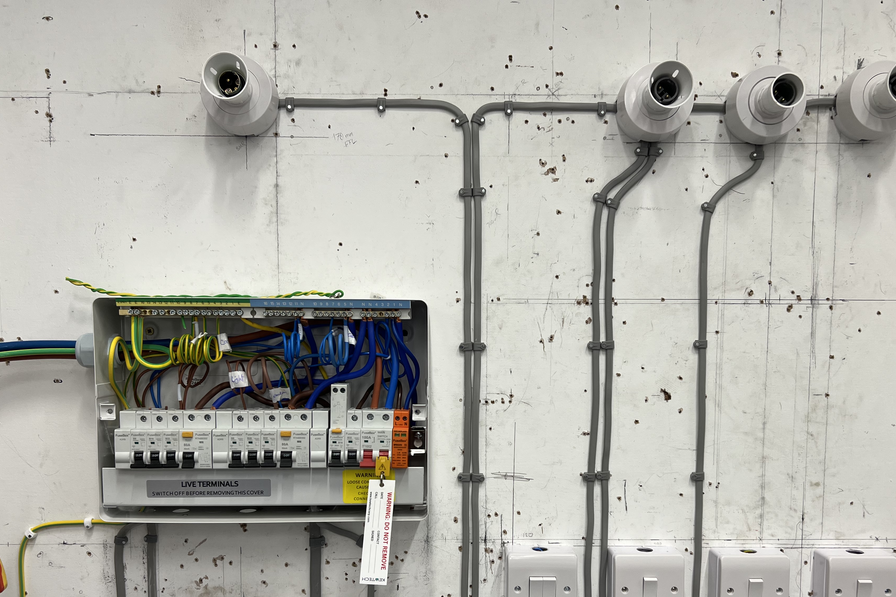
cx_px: 462
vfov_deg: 40.7
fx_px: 796
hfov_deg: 58.7
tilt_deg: -3.8
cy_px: 385
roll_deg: -0.7
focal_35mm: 32
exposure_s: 1/100
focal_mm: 5.7
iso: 64
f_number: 1.5
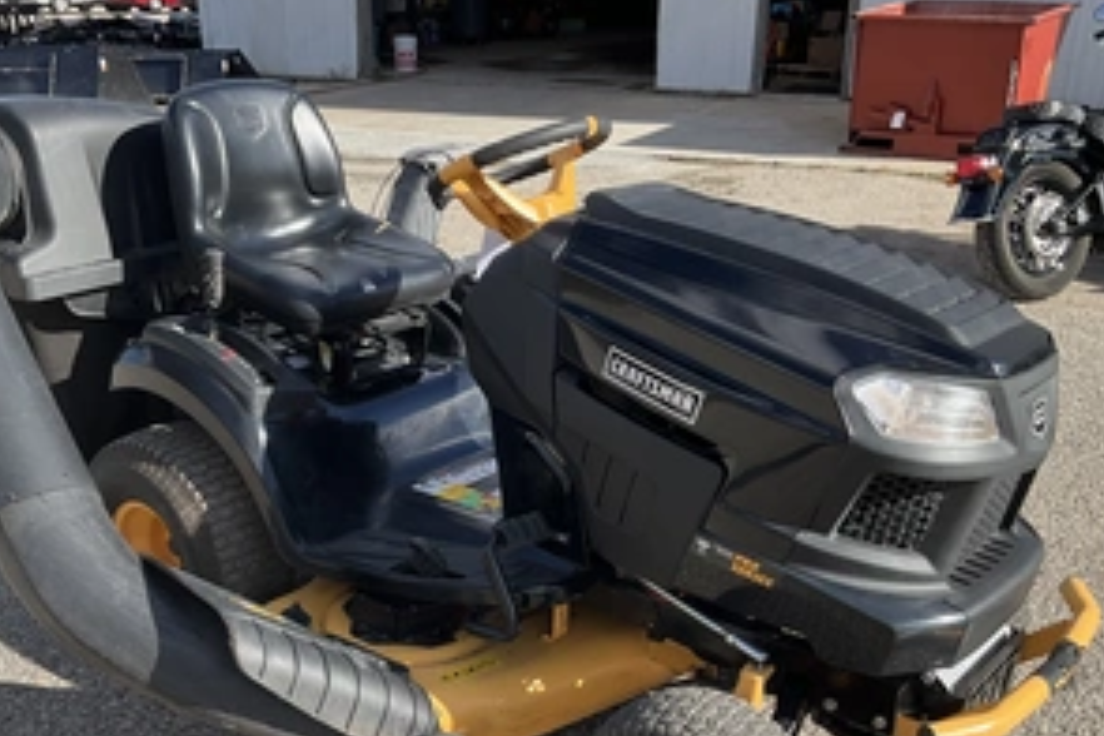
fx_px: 1257
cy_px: 499
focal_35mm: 41
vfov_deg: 32.3
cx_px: 477
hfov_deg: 47.3
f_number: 1.8
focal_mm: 3
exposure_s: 1/929
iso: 25
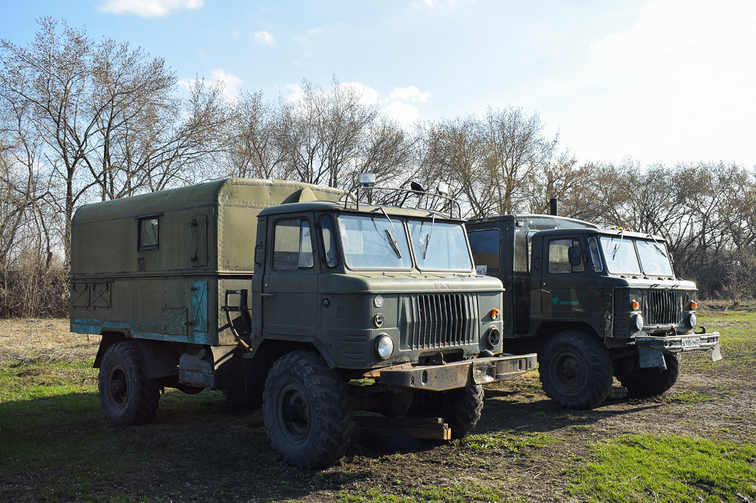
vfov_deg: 38.9
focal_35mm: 34
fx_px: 714
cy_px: 251
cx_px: 383
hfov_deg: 55.8
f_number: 6.3
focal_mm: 22
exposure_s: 1/400
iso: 200
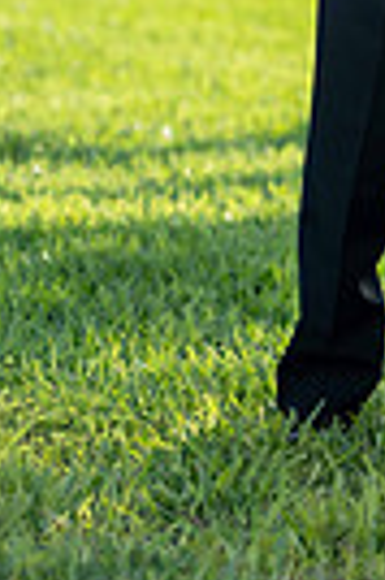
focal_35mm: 286
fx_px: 4599
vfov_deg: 7.1
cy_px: -281
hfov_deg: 4.8
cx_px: 606
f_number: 2.8
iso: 200
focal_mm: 85
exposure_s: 1/1600
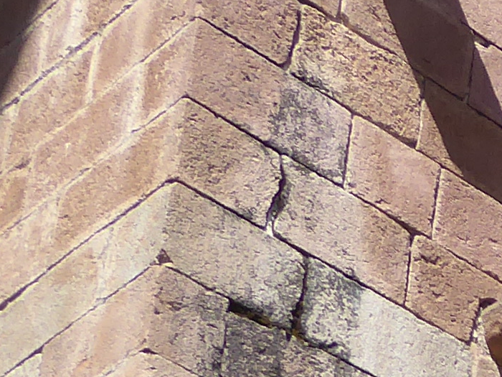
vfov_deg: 6.3
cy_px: 913
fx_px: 3234
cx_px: 1358
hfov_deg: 8.0
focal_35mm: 223
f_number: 3.7
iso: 80
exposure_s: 1/320
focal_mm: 6.7
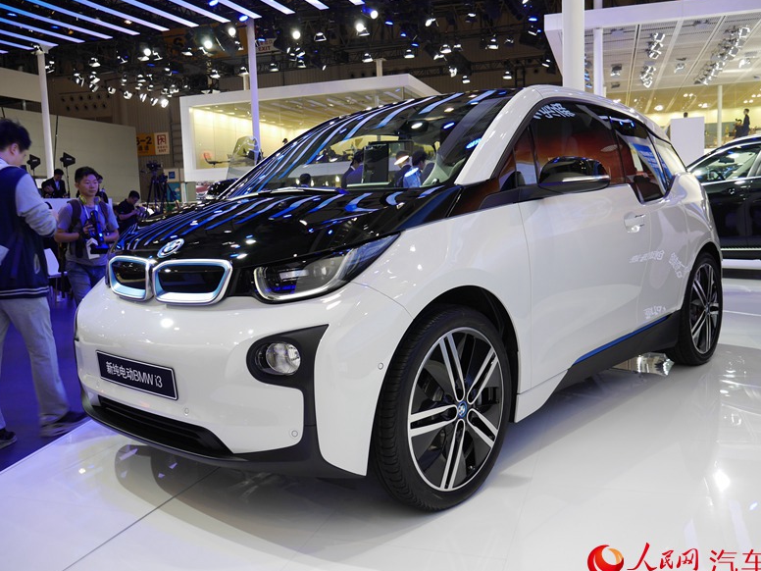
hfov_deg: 55.4
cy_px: 292
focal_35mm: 33
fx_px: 725
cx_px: 377
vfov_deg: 42.9
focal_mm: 16
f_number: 3.6
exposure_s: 1/60
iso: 200
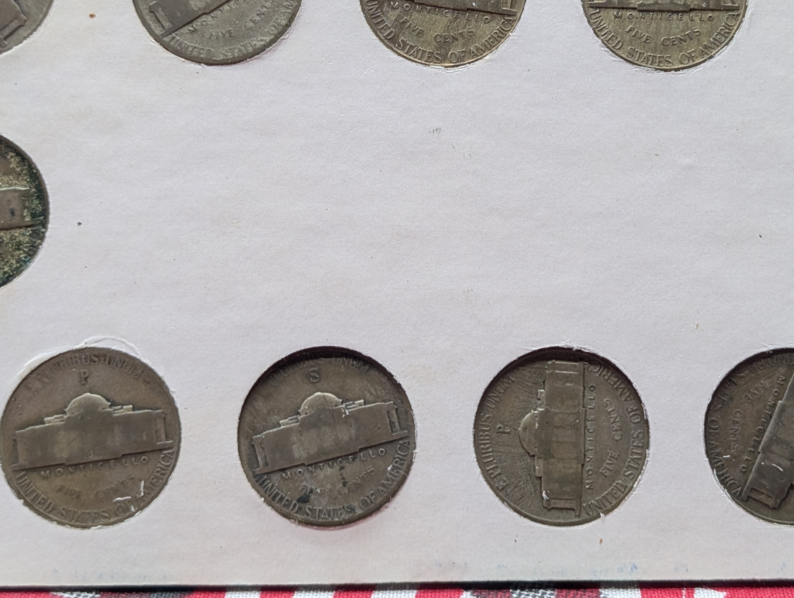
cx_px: 431
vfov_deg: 19.8
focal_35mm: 74
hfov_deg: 26.3
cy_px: 176
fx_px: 1700
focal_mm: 6.9
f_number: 1.68
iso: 22
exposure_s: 1/33
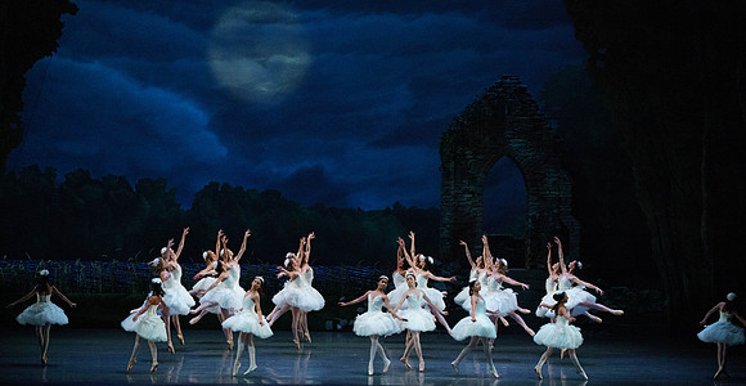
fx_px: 2086
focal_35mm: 107
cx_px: 374
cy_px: 246
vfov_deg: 10.6
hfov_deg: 20.3
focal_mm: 100
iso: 8000
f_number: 5.6
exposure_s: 1/250
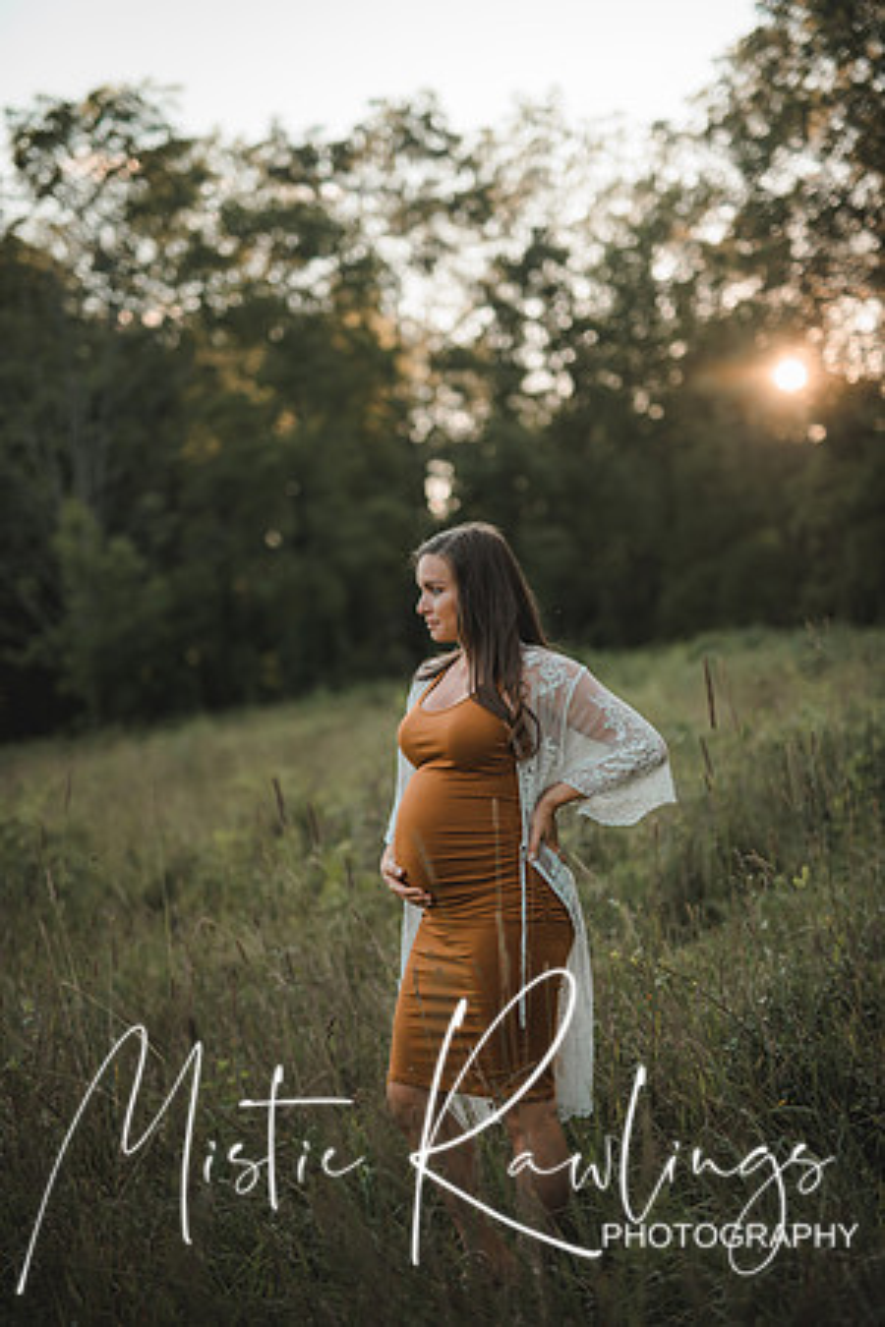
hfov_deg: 27.0
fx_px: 1844
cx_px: 442
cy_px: 664
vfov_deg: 39.6
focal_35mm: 50
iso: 400
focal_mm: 50
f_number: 1.4
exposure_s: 1/4000
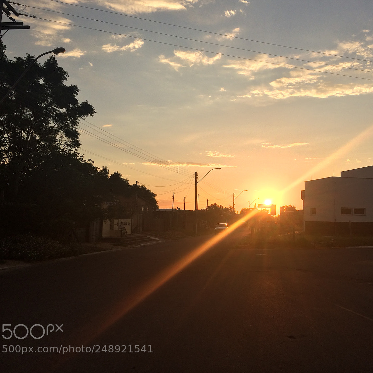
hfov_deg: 45.5
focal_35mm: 36
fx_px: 439
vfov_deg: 46.0
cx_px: 244
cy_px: 178
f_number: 2.2
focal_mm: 4.15
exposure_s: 1/1709
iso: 32
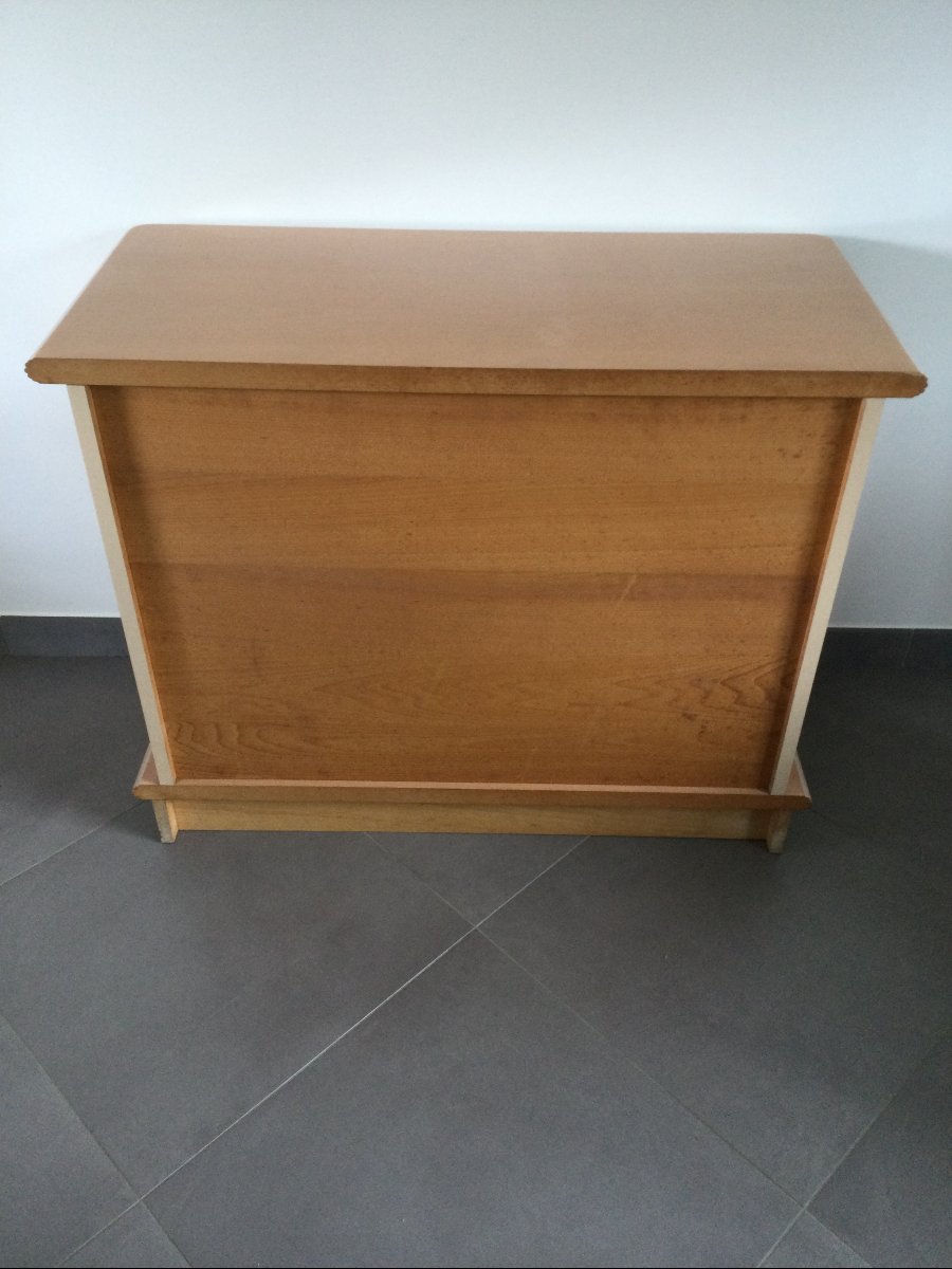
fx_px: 1137
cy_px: 634
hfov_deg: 45.4
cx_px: 476
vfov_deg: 58.4
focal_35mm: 31
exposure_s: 1/33
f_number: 2.4
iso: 100
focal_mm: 3.3
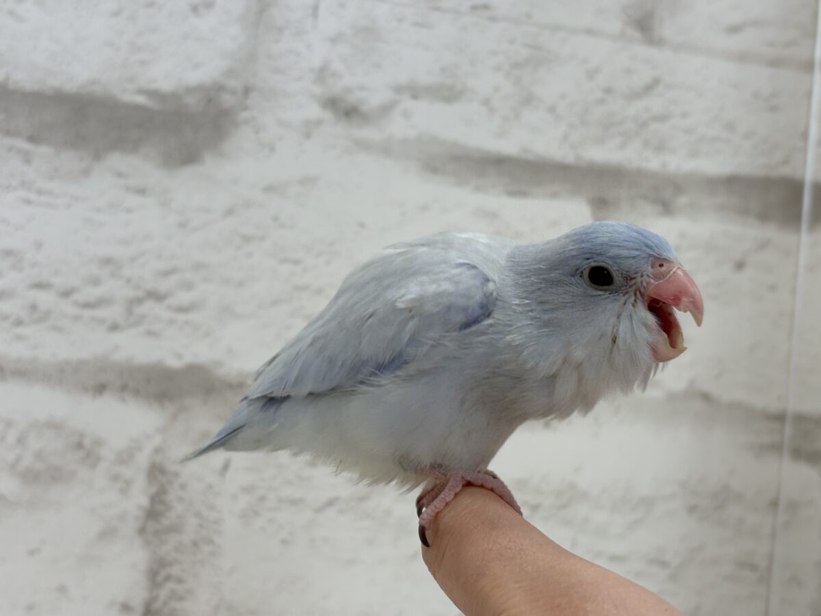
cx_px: 410
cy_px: 308
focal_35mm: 52
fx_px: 1233
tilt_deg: +1.6
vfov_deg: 28.0
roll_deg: -3.8
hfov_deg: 36.8
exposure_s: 1/100
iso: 64
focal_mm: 5.96
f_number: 1.6
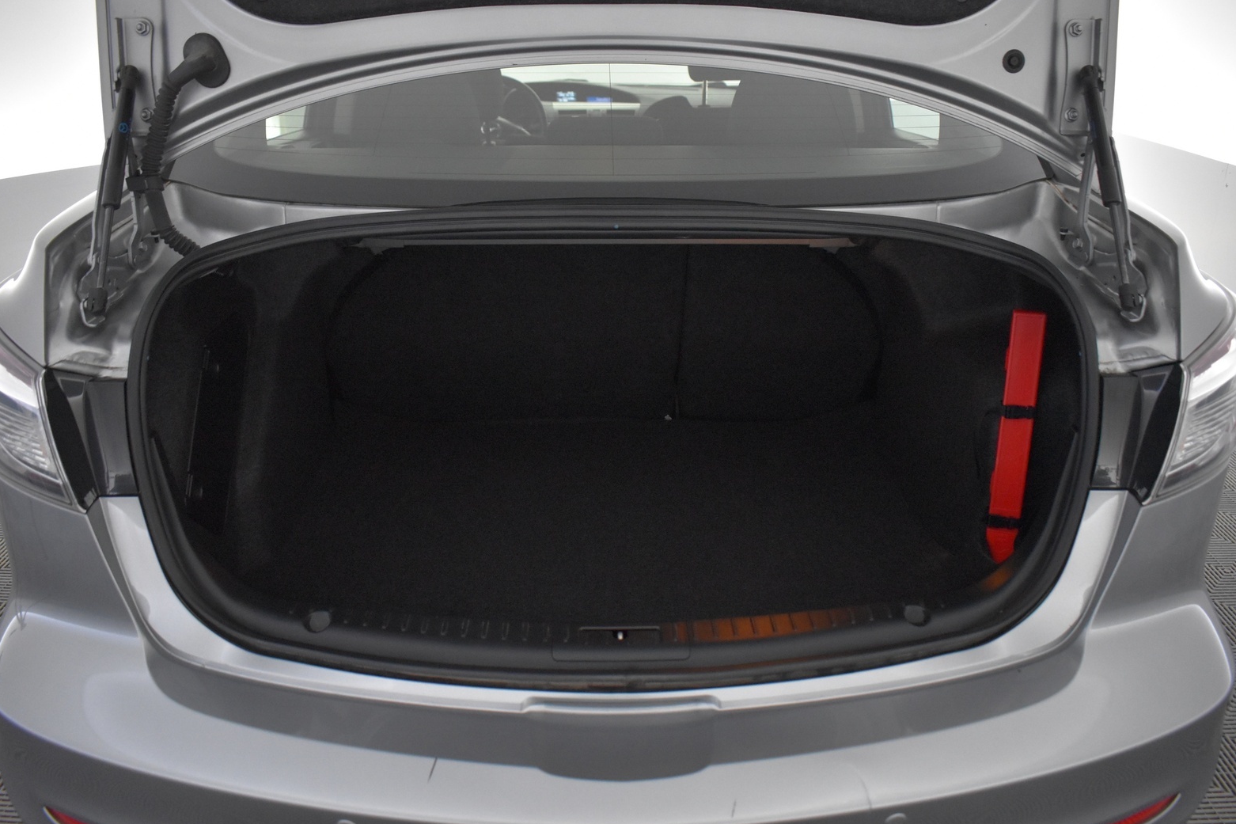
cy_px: 413
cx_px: 600
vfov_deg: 46.4
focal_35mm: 28
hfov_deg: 65.5
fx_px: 961
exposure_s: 1/60
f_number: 3.5
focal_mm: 18
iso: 3200
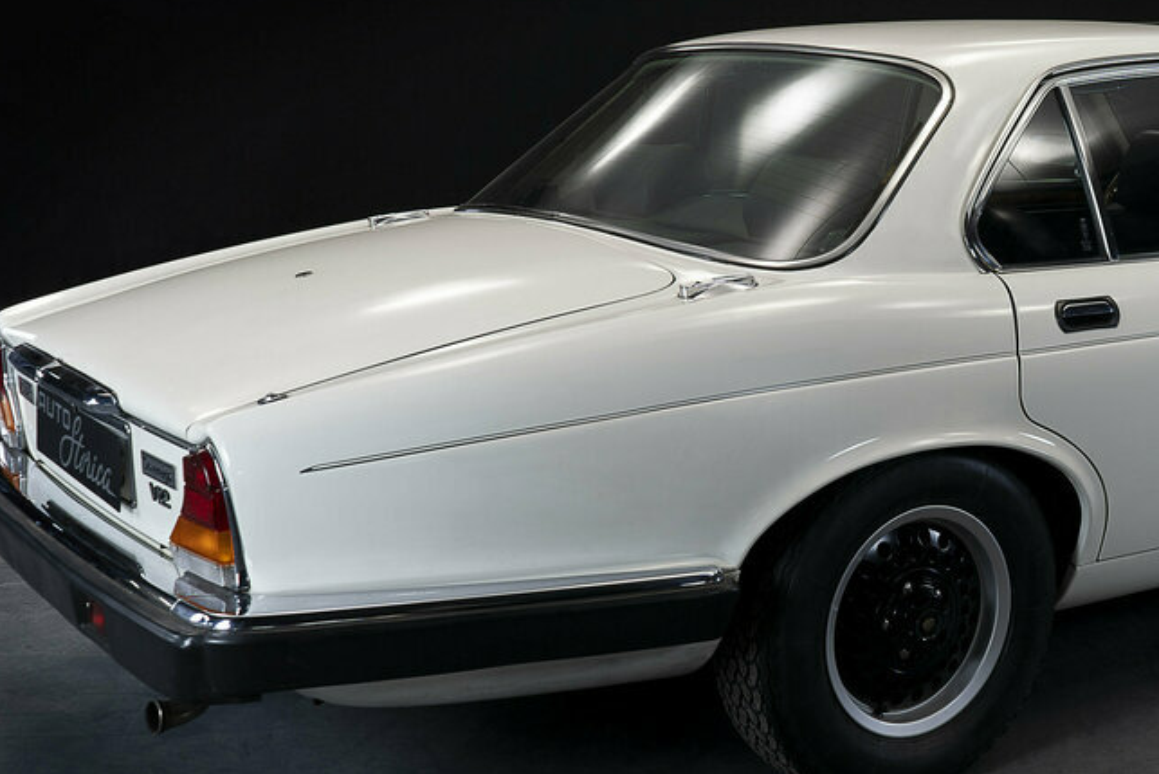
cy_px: 377
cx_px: 930
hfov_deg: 34.5
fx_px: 1803
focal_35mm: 56
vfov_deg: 24.2
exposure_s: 1/8
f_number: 7.1
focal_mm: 30
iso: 250
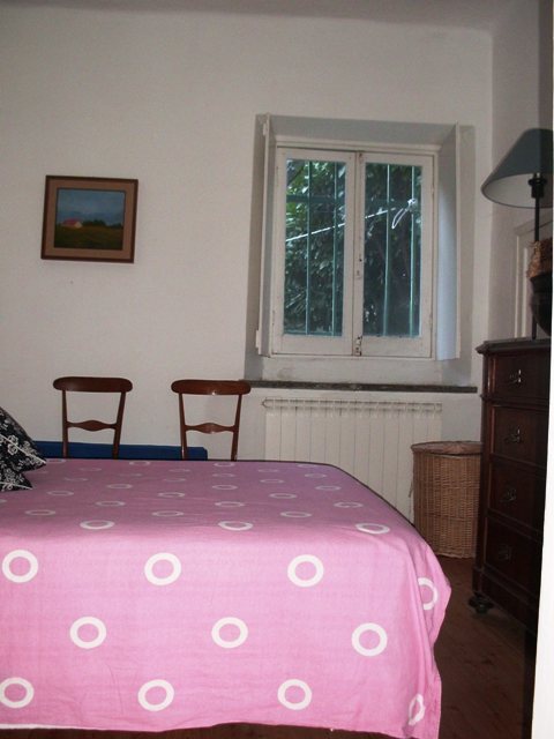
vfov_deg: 51.4
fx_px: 768
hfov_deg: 39.7
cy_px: 370
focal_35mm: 36
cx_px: 277
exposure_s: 1/60
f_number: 2.9
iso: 200
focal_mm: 6.3
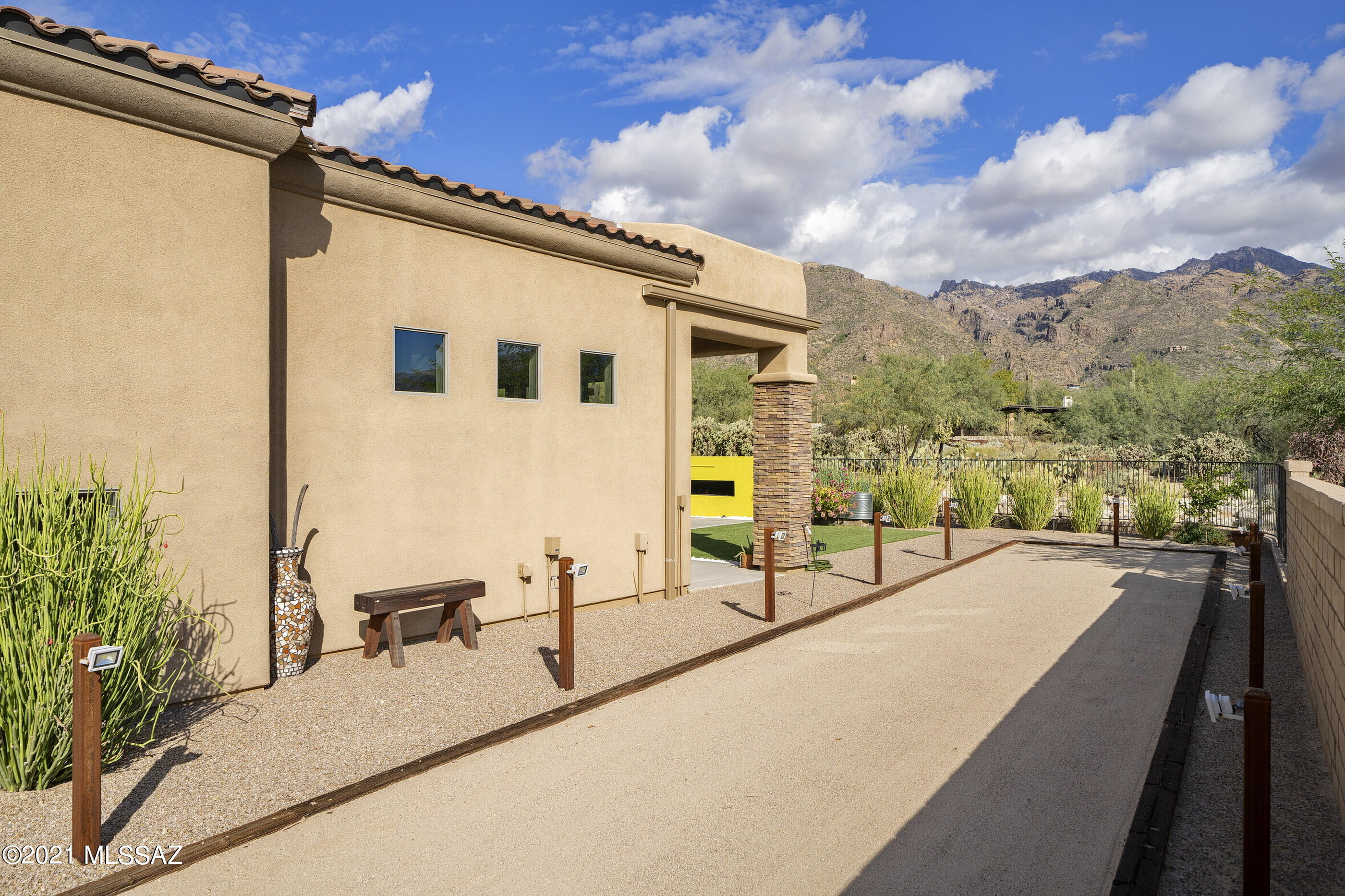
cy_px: 448
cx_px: 672
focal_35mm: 24
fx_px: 897
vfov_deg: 53.1
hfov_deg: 73.7
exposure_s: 1/160
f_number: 9
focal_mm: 24
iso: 100
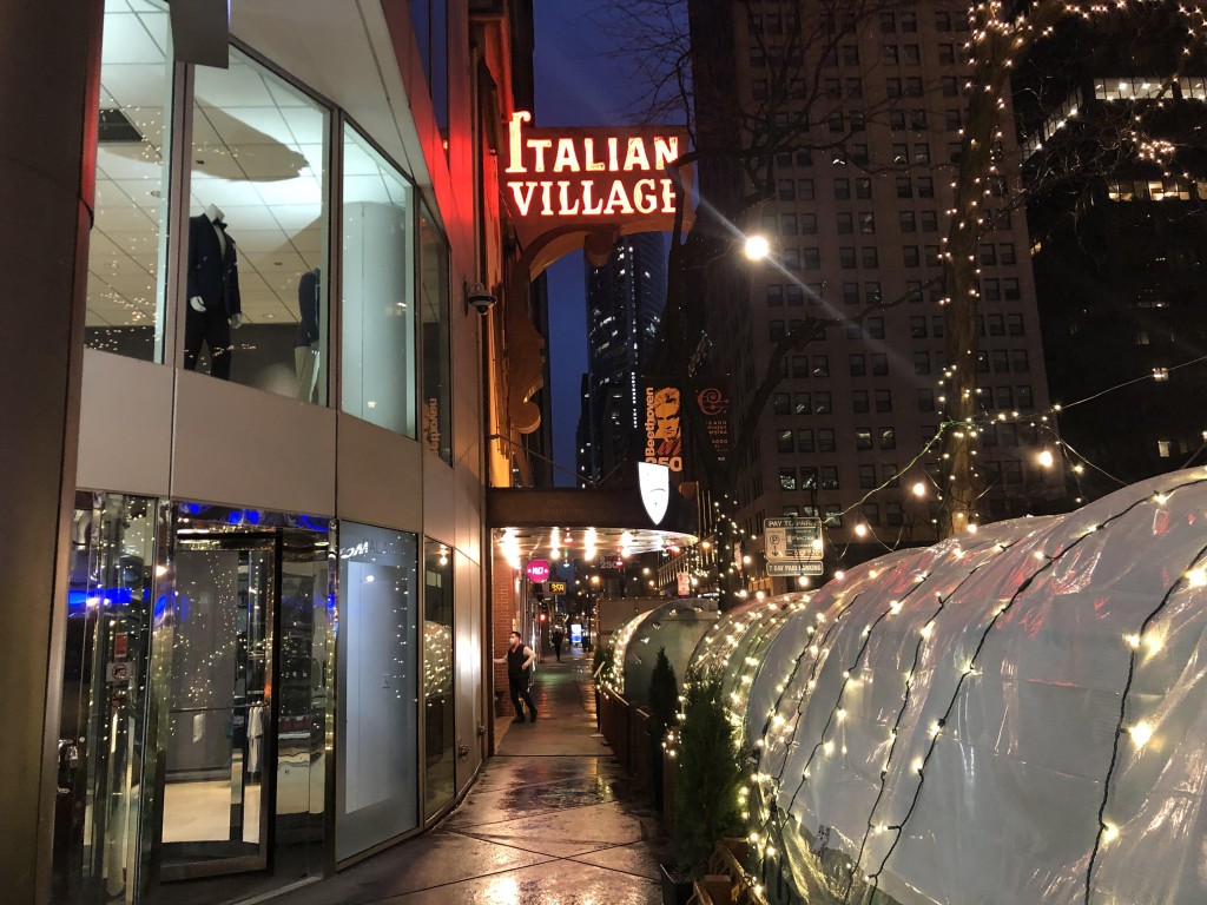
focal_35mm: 28
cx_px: 604
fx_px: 976
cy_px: 452
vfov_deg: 49.7
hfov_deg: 63.4
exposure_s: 1/15
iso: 100
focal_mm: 4
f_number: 1.8
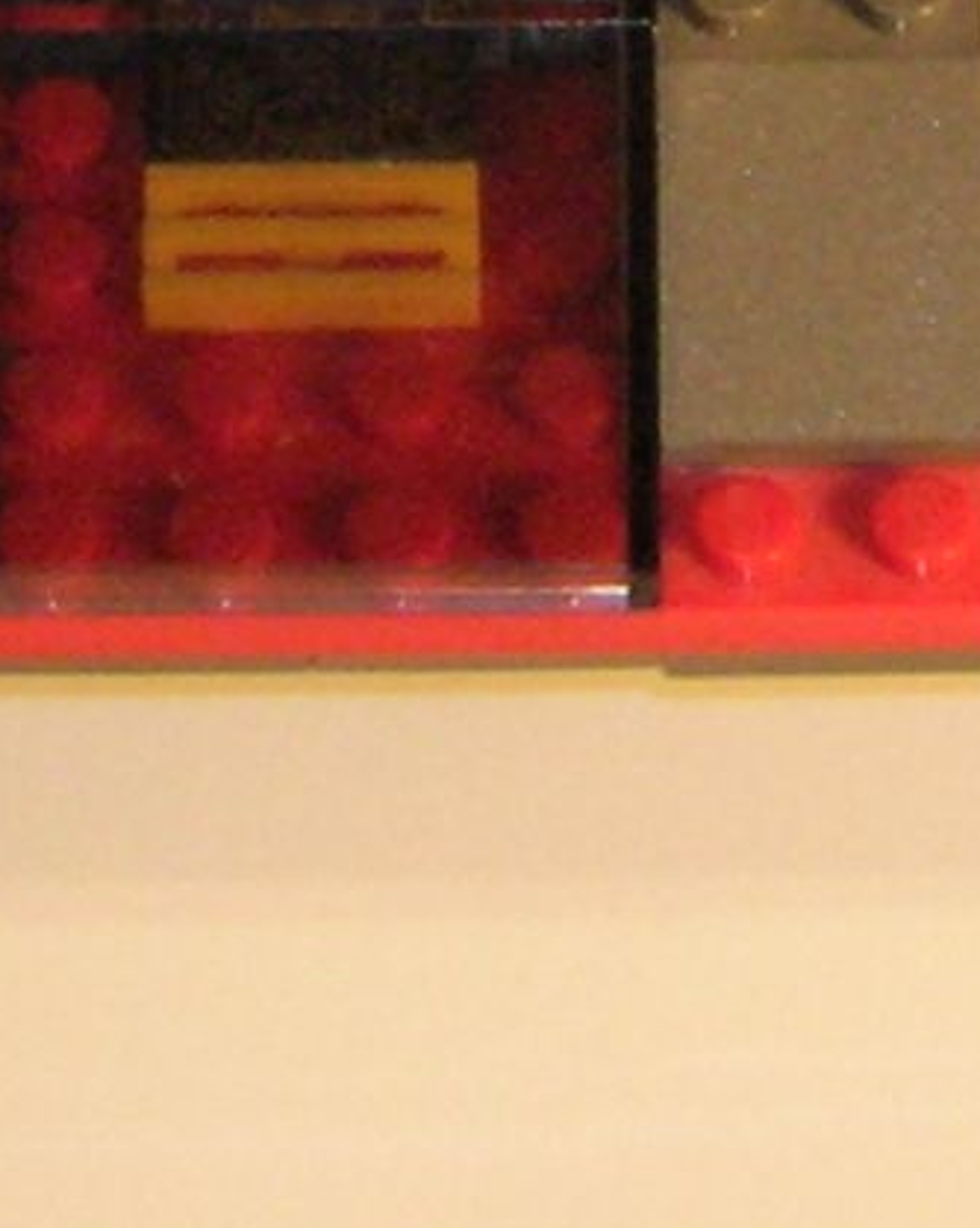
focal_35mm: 182
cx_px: 280
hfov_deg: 8.5
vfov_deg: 9.9
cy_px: -1207
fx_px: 6606
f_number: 2.9
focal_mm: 5.7
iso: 200
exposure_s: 1/22.4
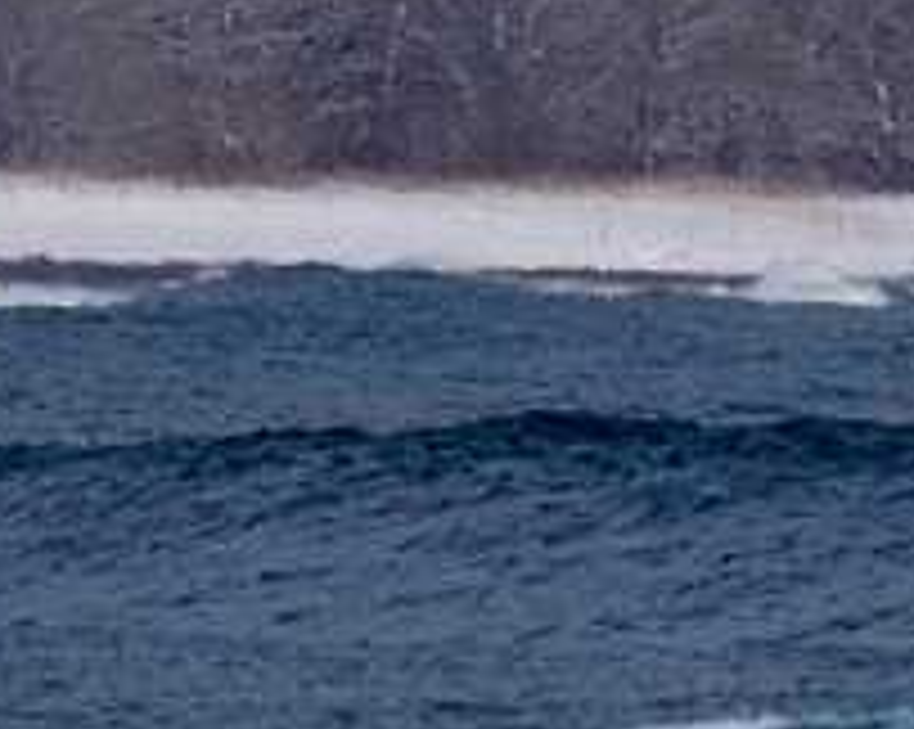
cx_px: -711
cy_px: -608
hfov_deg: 0.5
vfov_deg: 0.4
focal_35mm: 3703
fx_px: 100073
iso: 250
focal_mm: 500
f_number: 8
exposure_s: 1/1000
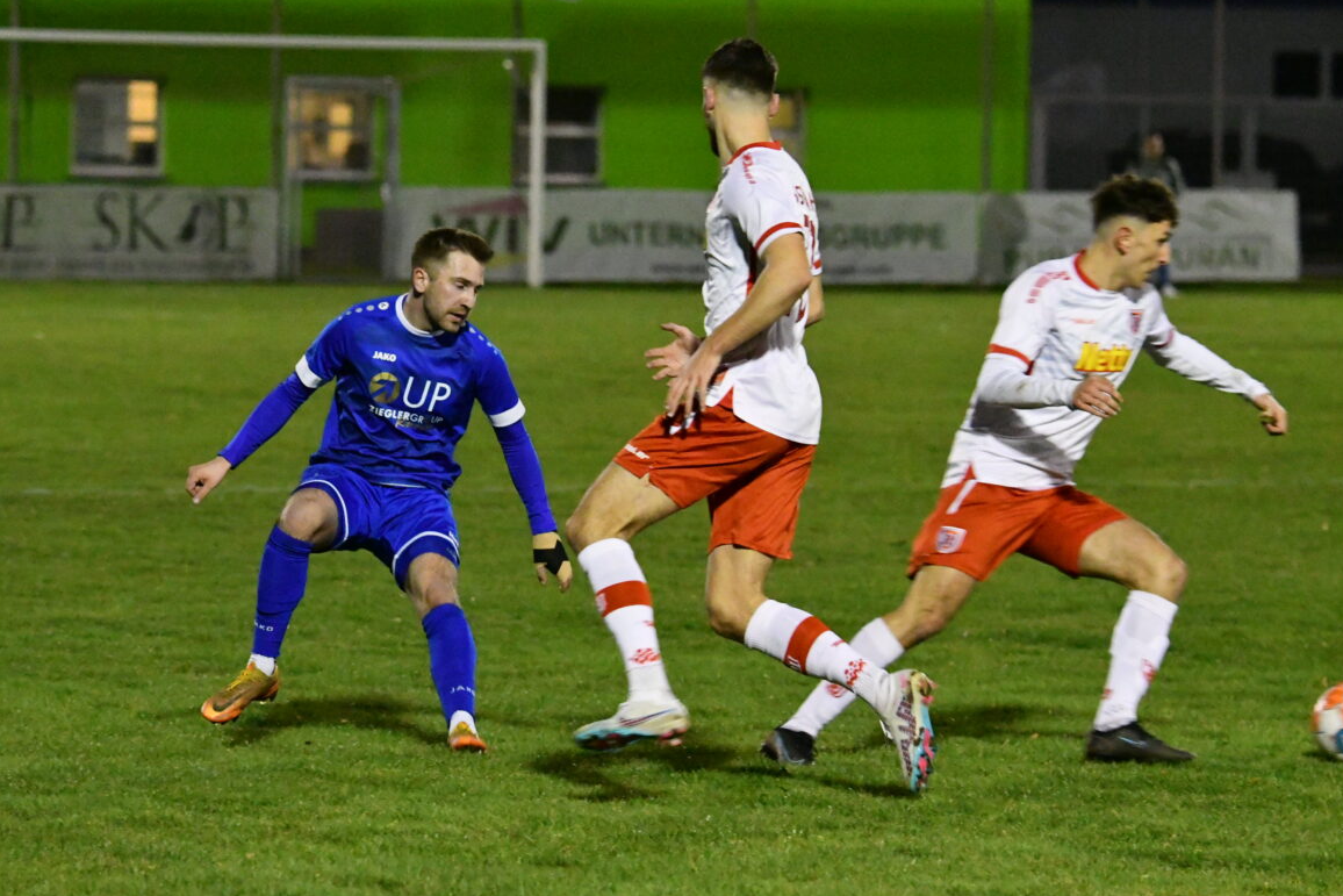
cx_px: 659
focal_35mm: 272
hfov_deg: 7.6
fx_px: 10148
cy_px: 461
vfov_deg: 5.1
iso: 12800
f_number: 5
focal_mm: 175
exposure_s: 1/500
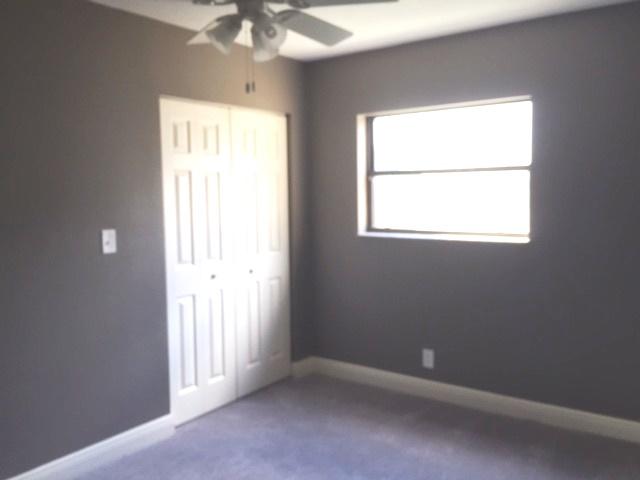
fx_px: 536
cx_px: 320
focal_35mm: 29
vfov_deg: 48.2
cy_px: 240
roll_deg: +0.4
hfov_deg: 61.7
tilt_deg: -4.7
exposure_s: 1/60
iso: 32
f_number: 2.2
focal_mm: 4.15
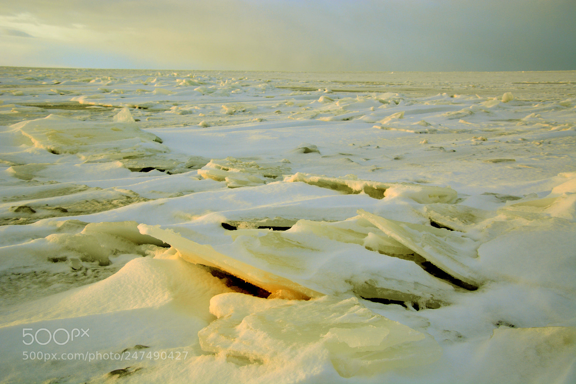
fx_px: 624
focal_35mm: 39
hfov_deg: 49.6
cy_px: 192
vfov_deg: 34.2
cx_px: 288
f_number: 6.3
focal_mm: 26
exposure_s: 1/160
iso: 200
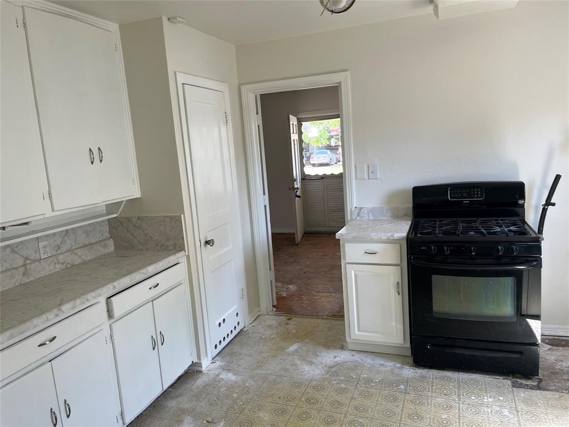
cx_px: 284
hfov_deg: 67.3
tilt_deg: -10.3
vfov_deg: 53.1
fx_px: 427
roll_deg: +4.2
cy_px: 214
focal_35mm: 26
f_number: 1.6
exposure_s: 1/121
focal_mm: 5.1
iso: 50
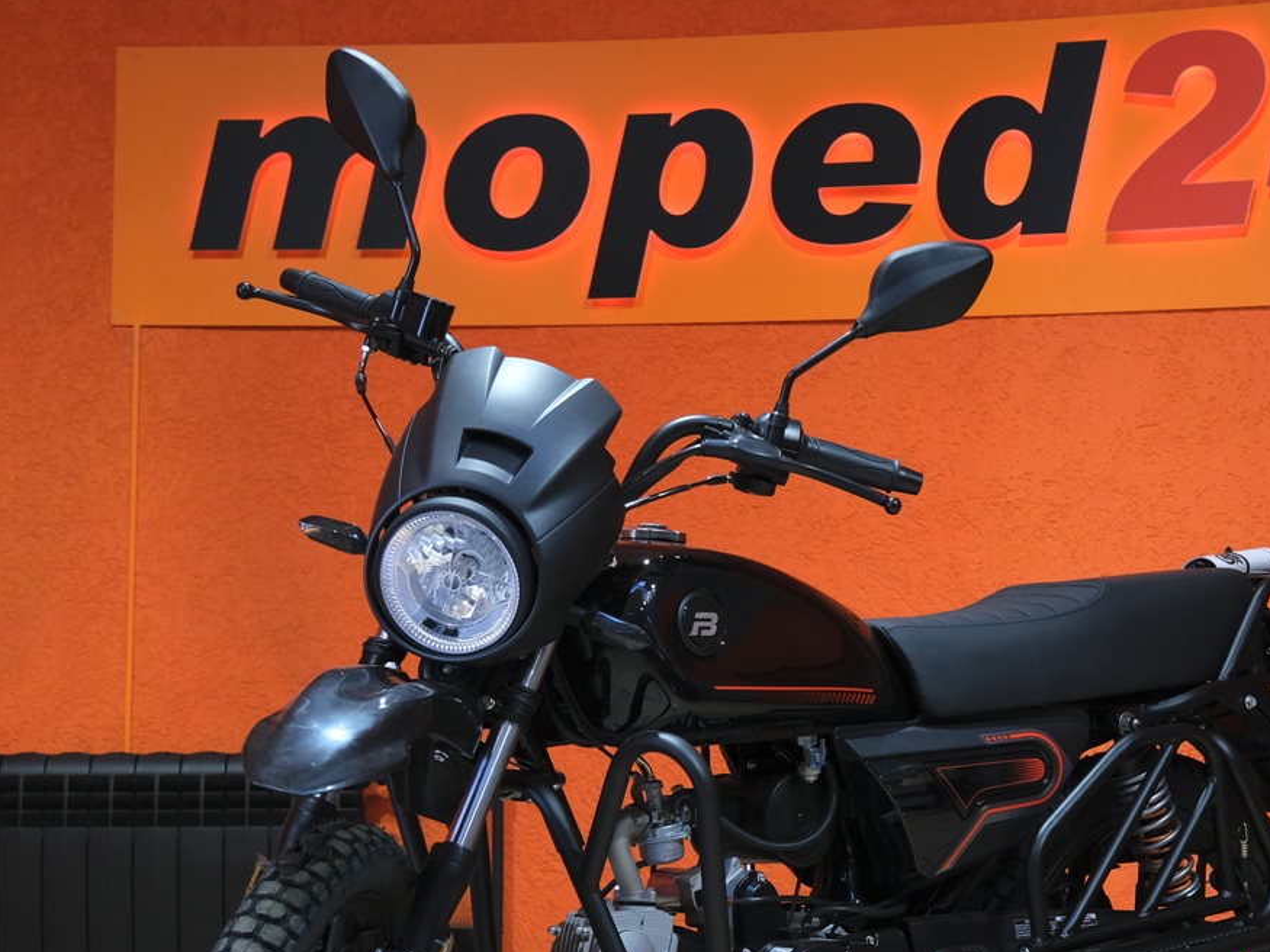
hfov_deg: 20.6
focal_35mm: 95
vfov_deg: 15.5
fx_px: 3485
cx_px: 833
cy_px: 665
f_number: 4
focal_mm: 35.8
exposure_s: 1/100
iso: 1250
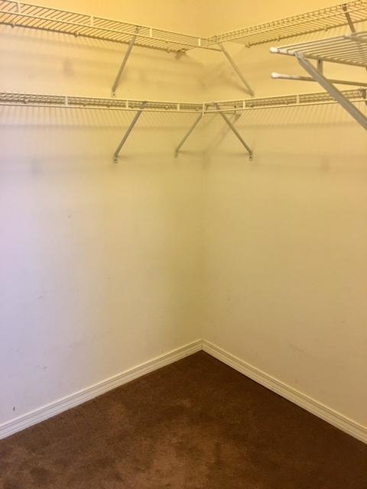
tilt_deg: -13.8
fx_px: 410
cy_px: 244
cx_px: 184
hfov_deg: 48.2
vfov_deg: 61.7
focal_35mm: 29
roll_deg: +0.3
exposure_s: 1/15
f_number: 2.2
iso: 80
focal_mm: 4.15
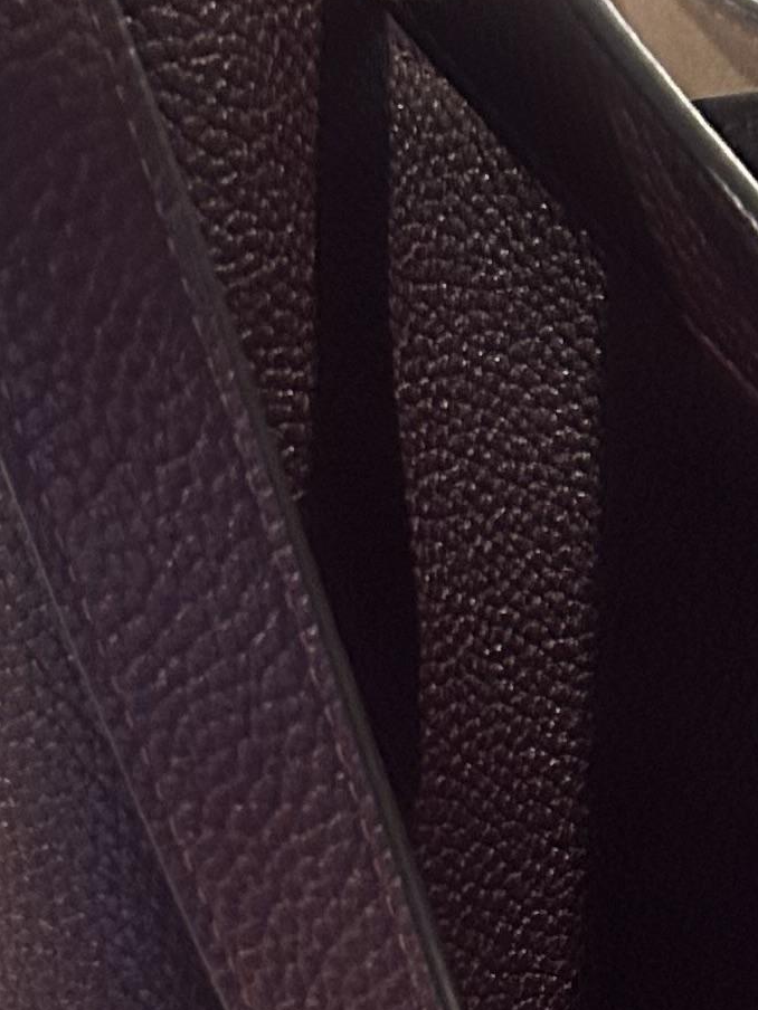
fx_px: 3387
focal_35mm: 116
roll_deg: +4.7
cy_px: 1077
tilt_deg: -25.5
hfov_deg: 12.6
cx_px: 795
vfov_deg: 16.5
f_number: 1.5
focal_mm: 5.7
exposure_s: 1/40
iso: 640
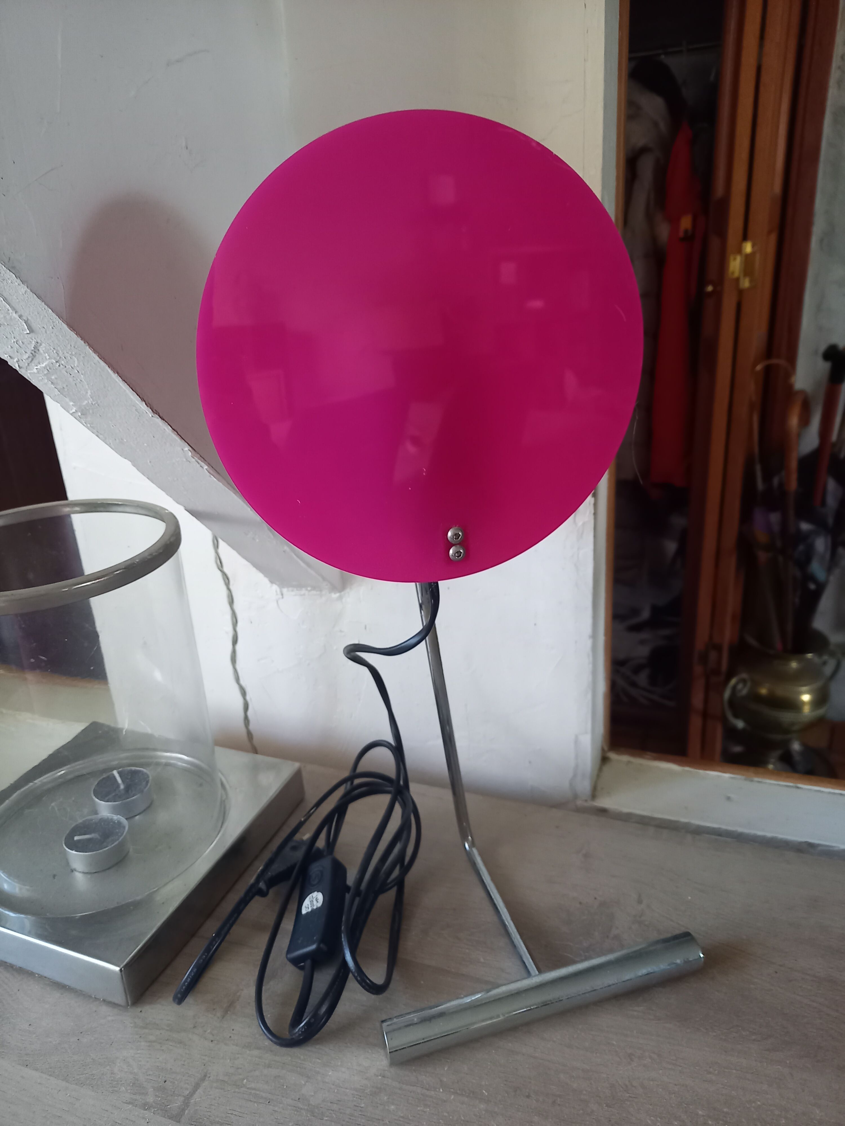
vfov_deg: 69.4
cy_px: 563
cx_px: 422
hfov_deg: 54.9
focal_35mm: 25
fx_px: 814
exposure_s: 1/33.3
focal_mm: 4.65
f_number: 1.8
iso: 500
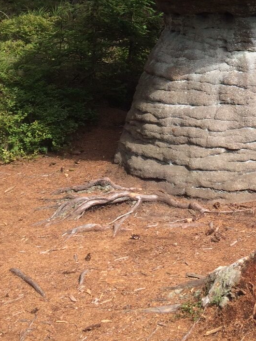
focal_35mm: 67
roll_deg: +0.5
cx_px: 275
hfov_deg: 21.0
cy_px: -37
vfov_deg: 26.6
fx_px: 660
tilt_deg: +4.6
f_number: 2.2
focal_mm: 4.15
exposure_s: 1/586
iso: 32
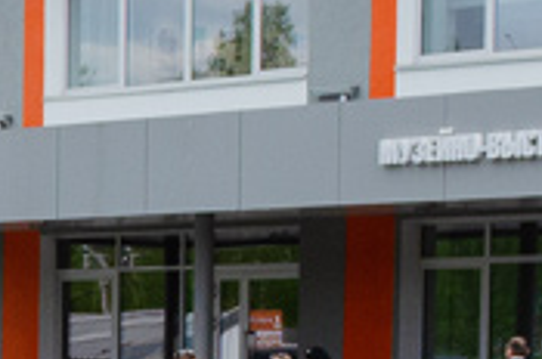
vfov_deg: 6.1
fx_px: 3306
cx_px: -424
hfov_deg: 9.0
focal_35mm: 220
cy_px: 715
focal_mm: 20
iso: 200
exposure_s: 1/500
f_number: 8
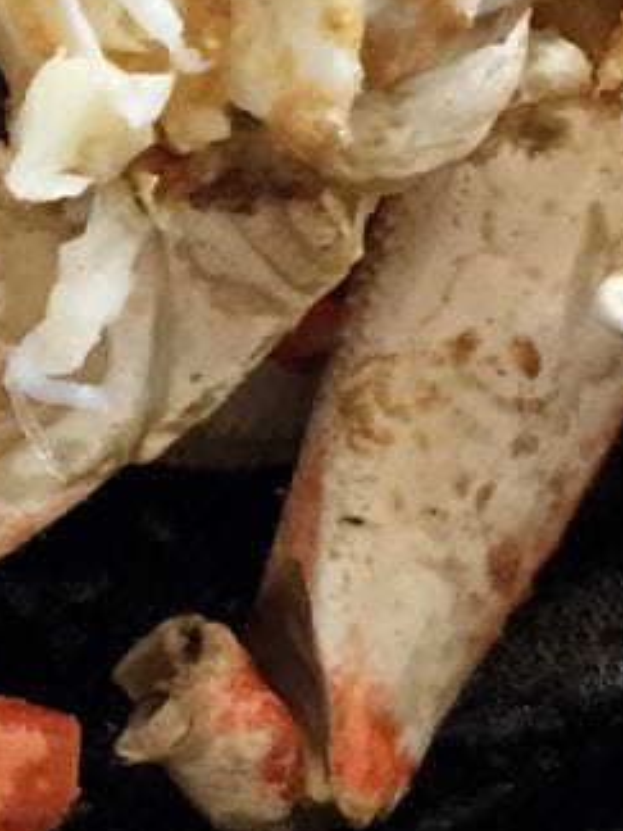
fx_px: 3432
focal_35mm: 143
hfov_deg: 10.0
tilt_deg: -60.9
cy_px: 336
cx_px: -344
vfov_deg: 13.8
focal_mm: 4.15
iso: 160
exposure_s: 1/30
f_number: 2.2
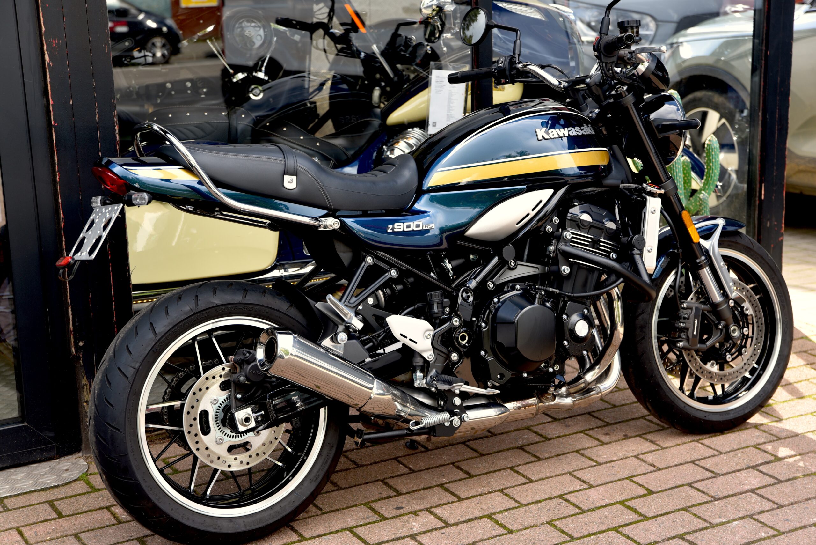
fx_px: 1406
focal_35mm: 62
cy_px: 272
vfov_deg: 21.9
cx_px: 408
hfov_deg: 32.4
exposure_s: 1/80
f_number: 4.5
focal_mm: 62
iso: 100
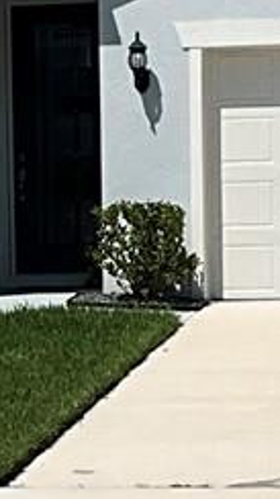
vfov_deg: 10.4
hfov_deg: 5.8
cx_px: -69
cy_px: 374
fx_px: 2736
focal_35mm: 207
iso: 25
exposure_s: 1/4065
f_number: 1.8
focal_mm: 3
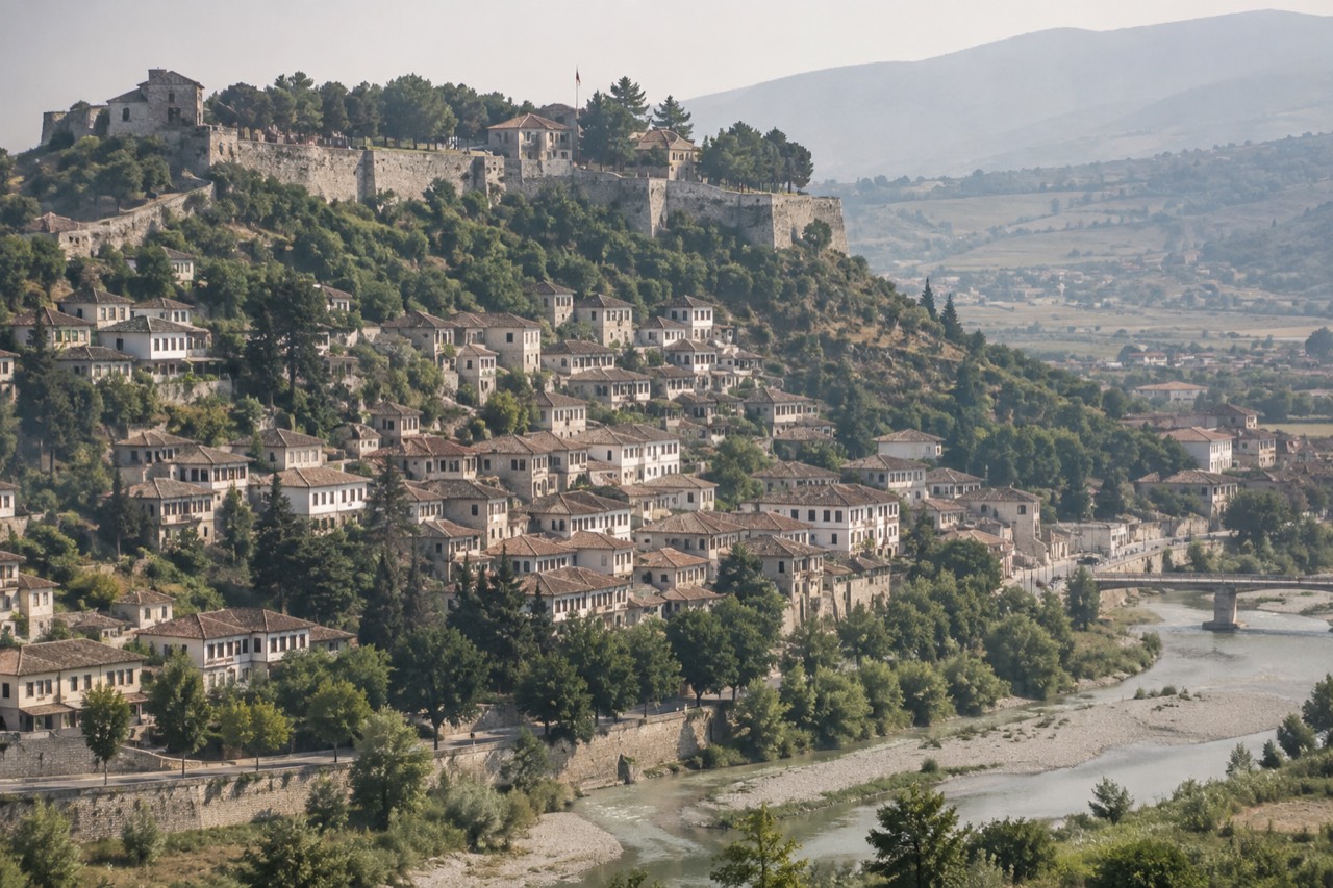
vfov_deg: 37.8
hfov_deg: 54.4
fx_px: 1296
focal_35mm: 35
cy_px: 444
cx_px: 666
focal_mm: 35
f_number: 4
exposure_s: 1/2000
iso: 500
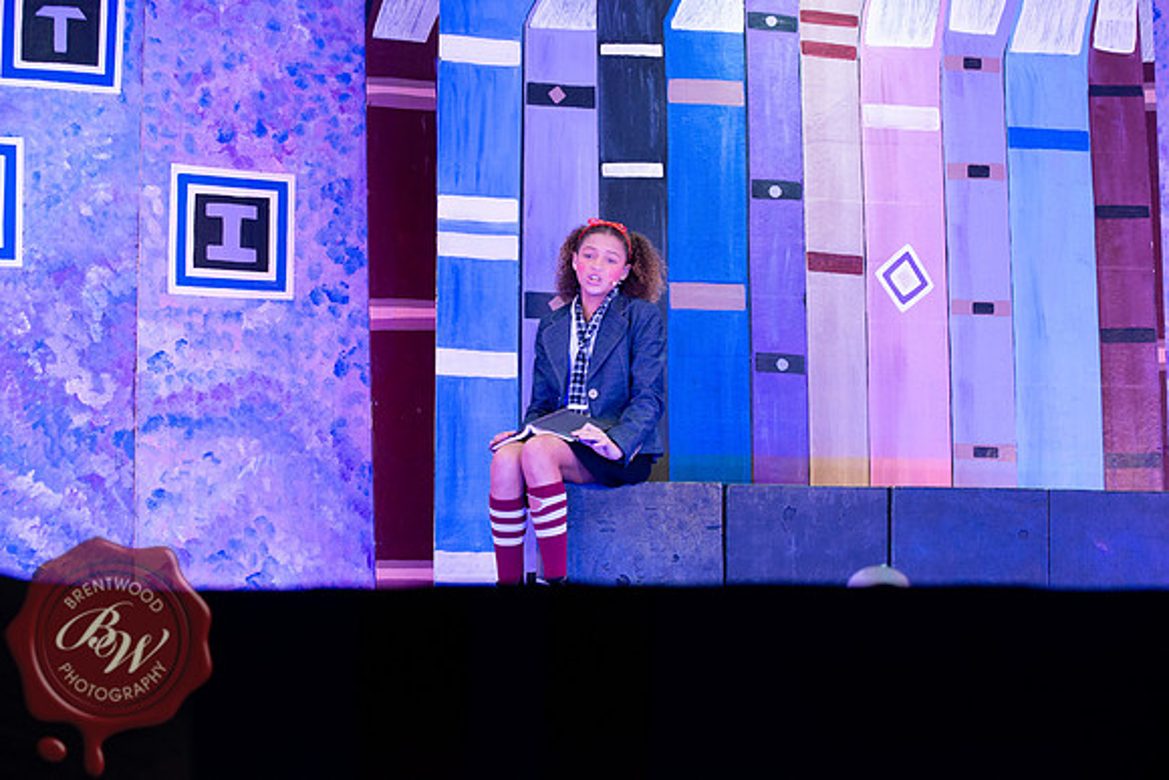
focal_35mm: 70
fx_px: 2273
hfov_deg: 28.8
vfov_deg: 19.5
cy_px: 390
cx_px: 584
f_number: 5
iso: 1000
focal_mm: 70
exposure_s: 1/60
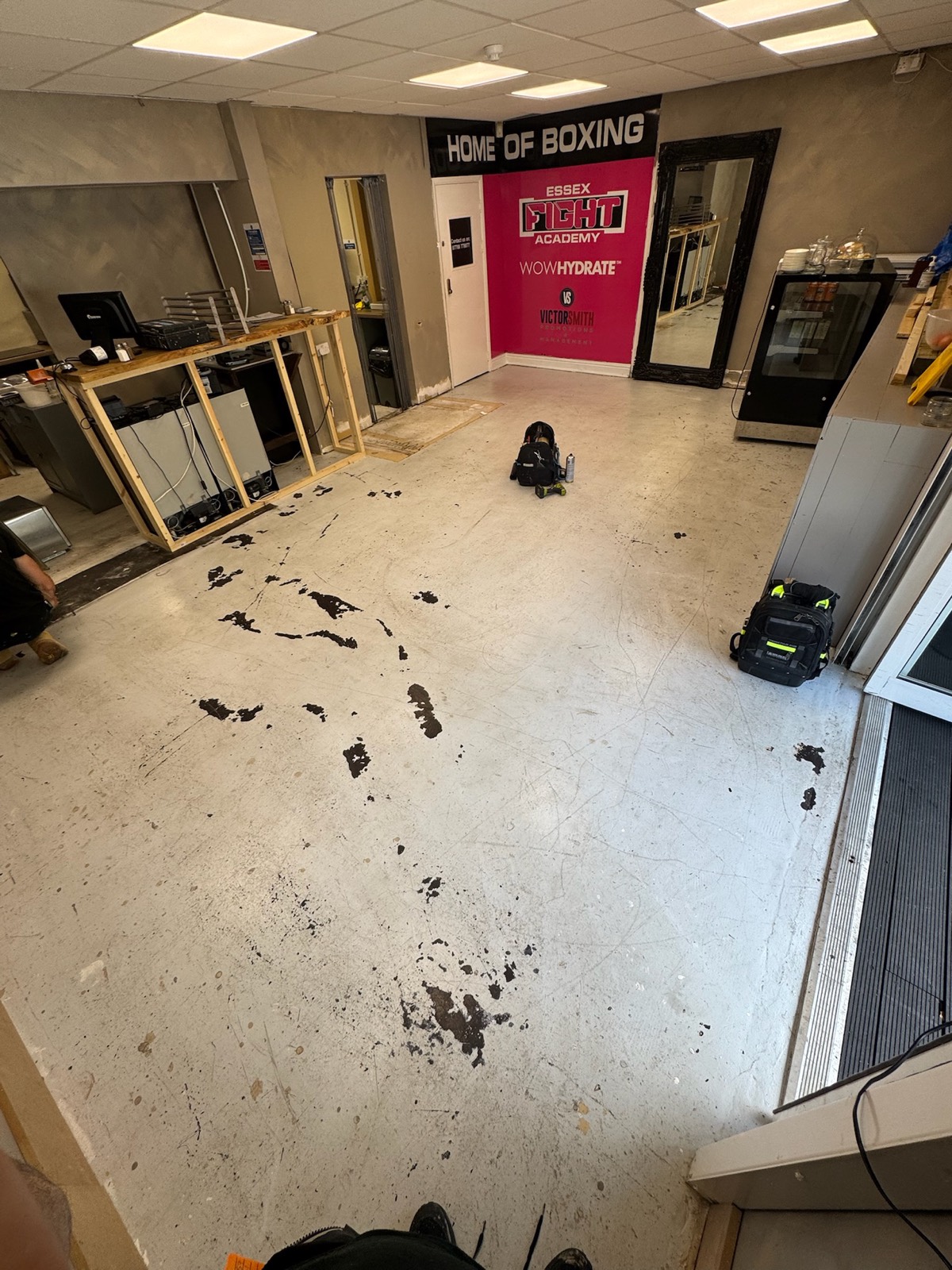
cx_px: 476
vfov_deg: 102.1
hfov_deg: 85.7
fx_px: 513
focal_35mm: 14
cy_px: 635
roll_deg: +5.4
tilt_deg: -40.4
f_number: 2.2
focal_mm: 2.22
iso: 40
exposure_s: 1/100
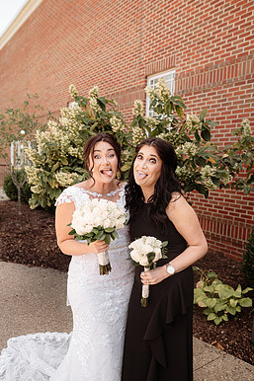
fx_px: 297
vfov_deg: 65.4
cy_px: 202
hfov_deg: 46.4
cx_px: 127
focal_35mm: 28
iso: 160
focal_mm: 24
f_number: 2.8
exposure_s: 1/400
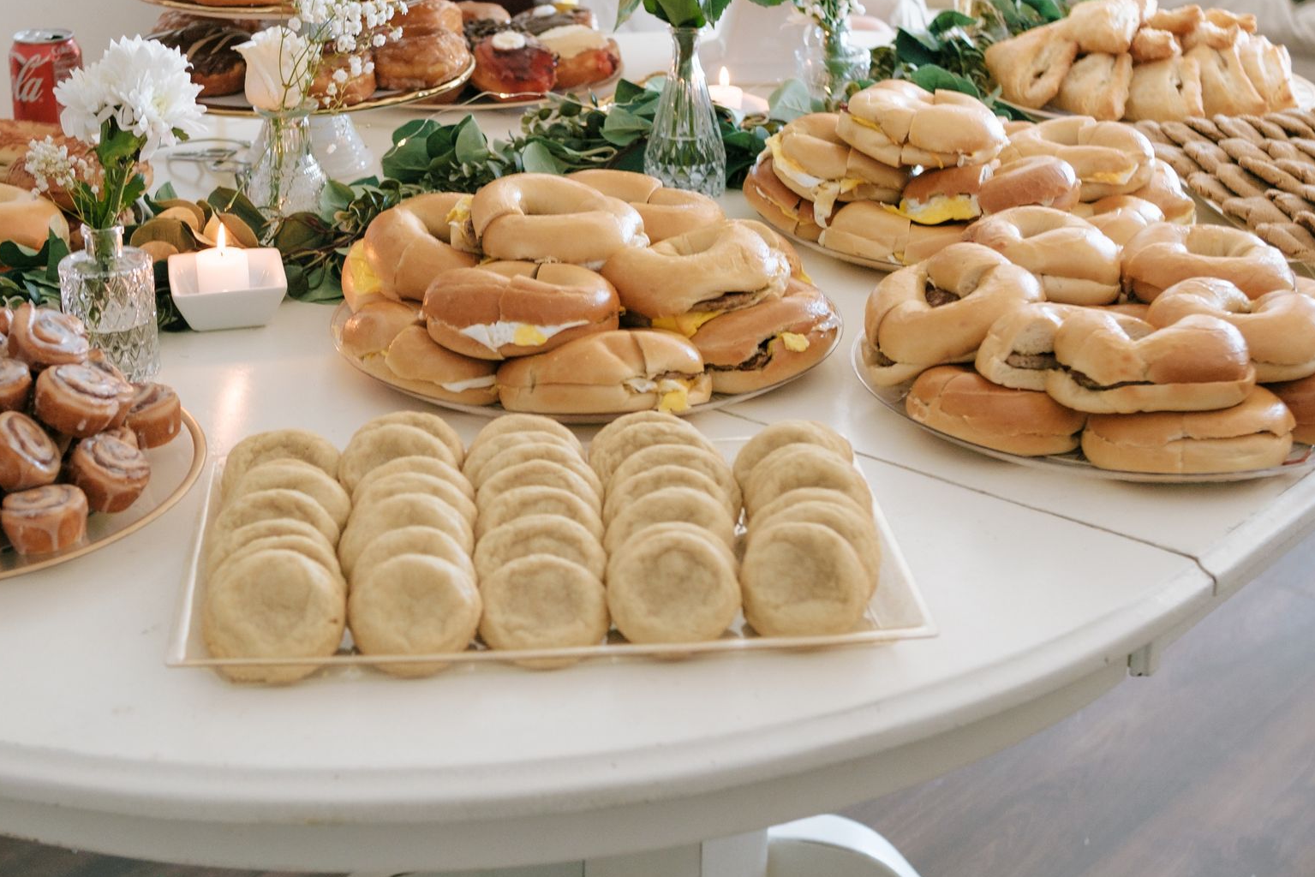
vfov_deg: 23.8
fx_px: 2082
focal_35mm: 57
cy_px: 353
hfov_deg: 34.9
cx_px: 511
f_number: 2.5
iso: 400
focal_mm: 23
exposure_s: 1/160
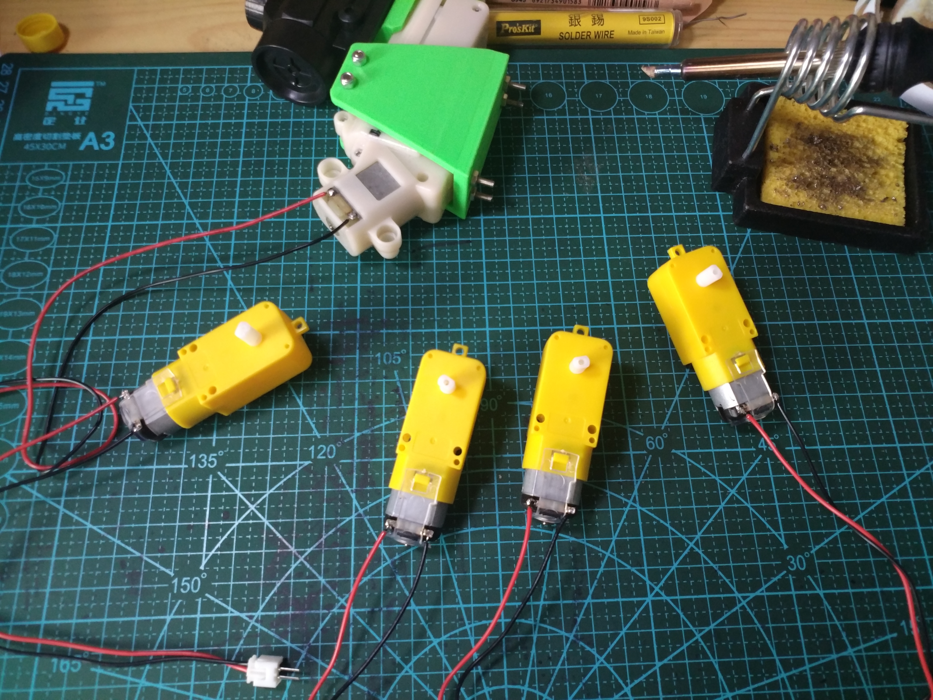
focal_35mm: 27
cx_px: 466
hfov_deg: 65.3
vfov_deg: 51.4
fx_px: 728
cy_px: 350
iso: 400
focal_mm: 4.73
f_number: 2.2
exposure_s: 1/33
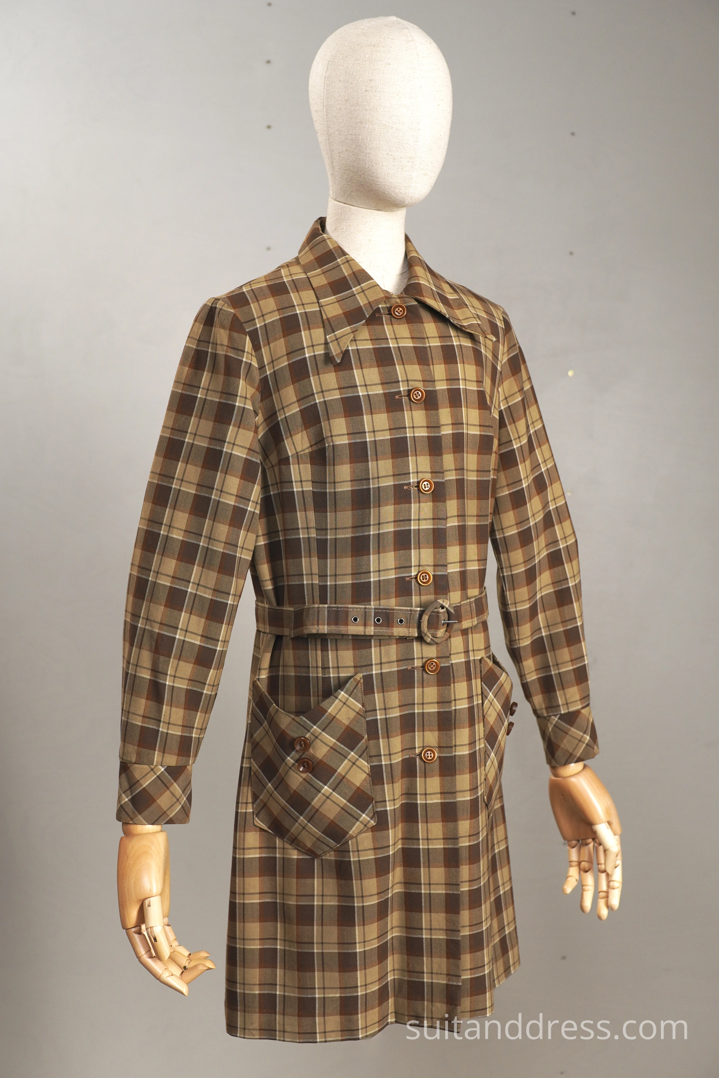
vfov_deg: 41.1
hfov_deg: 28.1
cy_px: 539
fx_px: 1438
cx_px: 360
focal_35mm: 48
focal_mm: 32
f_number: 4
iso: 200
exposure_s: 1/100
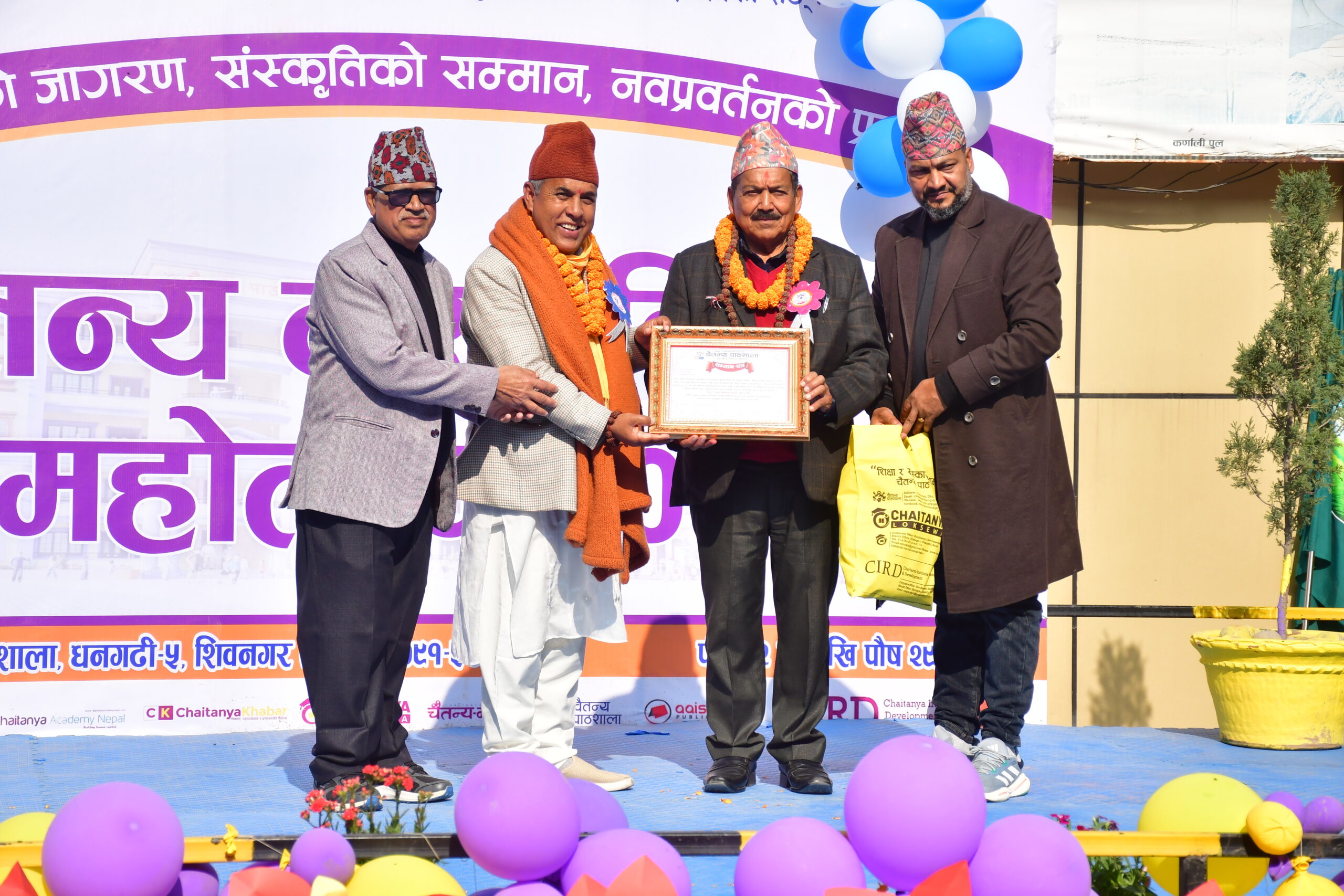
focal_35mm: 99
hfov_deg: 20.6
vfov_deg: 13.8
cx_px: 672
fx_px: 3696
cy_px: 448
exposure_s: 1/1600
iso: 400
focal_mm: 66
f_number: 5.6
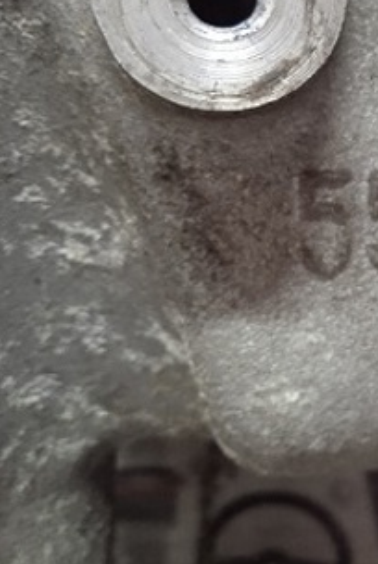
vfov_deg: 32.5
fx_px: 959
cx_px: 530
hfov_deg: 19.9
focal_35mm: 61
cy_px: 180
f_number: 2.2
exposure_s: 1/14.3
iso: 932
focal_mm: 3.43
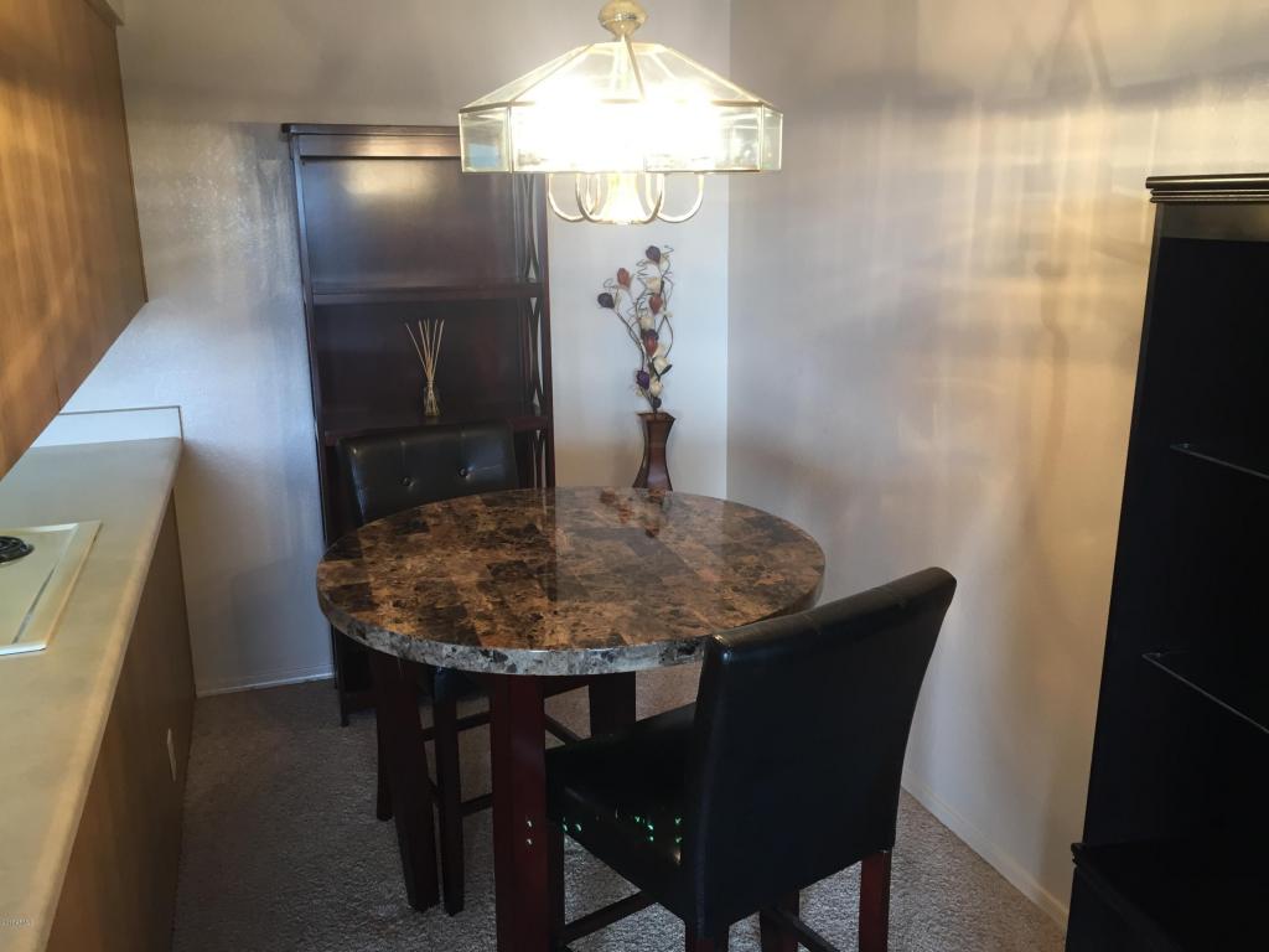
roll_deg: +0.6
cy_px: 476
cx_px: 634
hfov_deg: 61.7
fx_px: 1063
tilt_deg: -15.6
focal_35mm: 29
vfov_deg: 48.2
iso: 64
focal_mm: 4.15
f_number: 2.2
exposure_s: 1/30
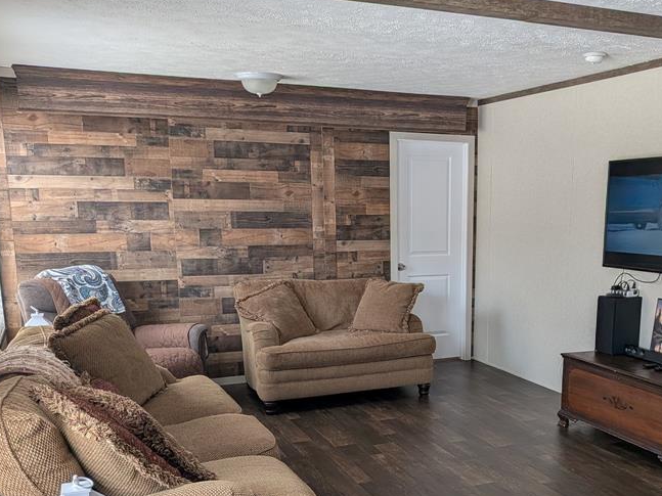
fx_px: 727
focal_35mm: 38
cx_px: 430
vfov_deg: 36.9
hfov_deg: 48.3
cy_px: 362
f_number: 1.7
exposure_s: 1/170
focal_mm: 4.53
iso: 78
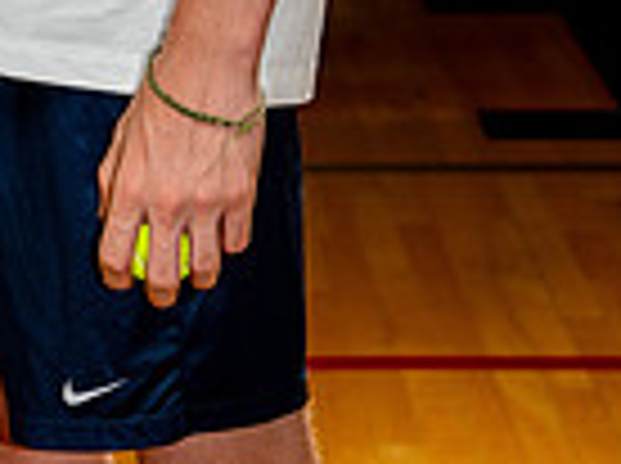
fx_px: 3886
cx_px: 32
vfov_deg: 6.6
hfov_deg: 9.1
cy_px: -545
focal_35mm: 217
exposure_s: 1/250
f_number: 5.6
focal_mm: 69
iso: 160
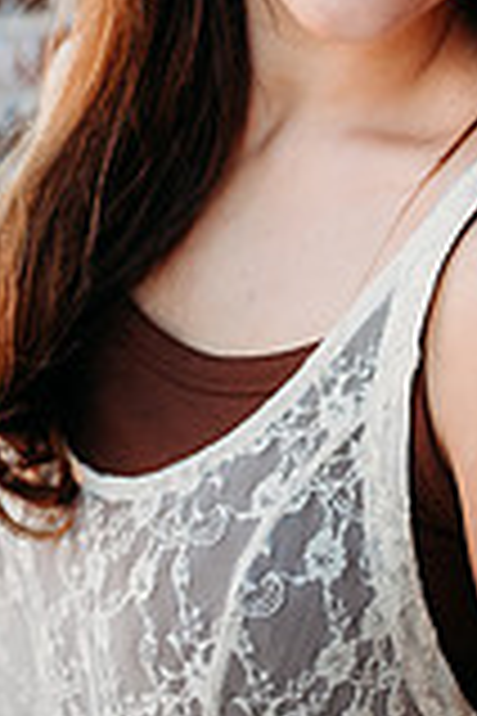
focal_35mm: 68
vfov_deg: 27.4
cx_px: 400
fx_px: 1351
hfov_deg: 19.7
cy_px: -54
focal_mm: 24
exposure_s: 1/400
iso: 100
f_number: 2.2
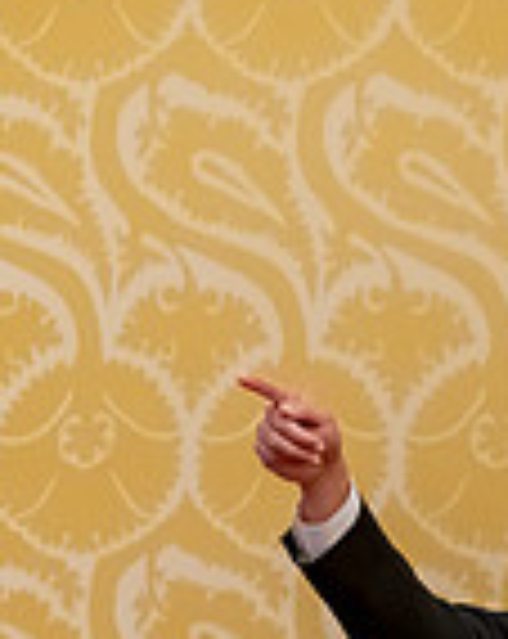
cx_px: 879
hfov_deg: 4.8
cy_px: 796
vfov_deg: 6.0
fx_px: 6015
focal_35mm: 319
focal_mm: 75
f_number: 2.8
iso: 6400
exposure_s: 1/160
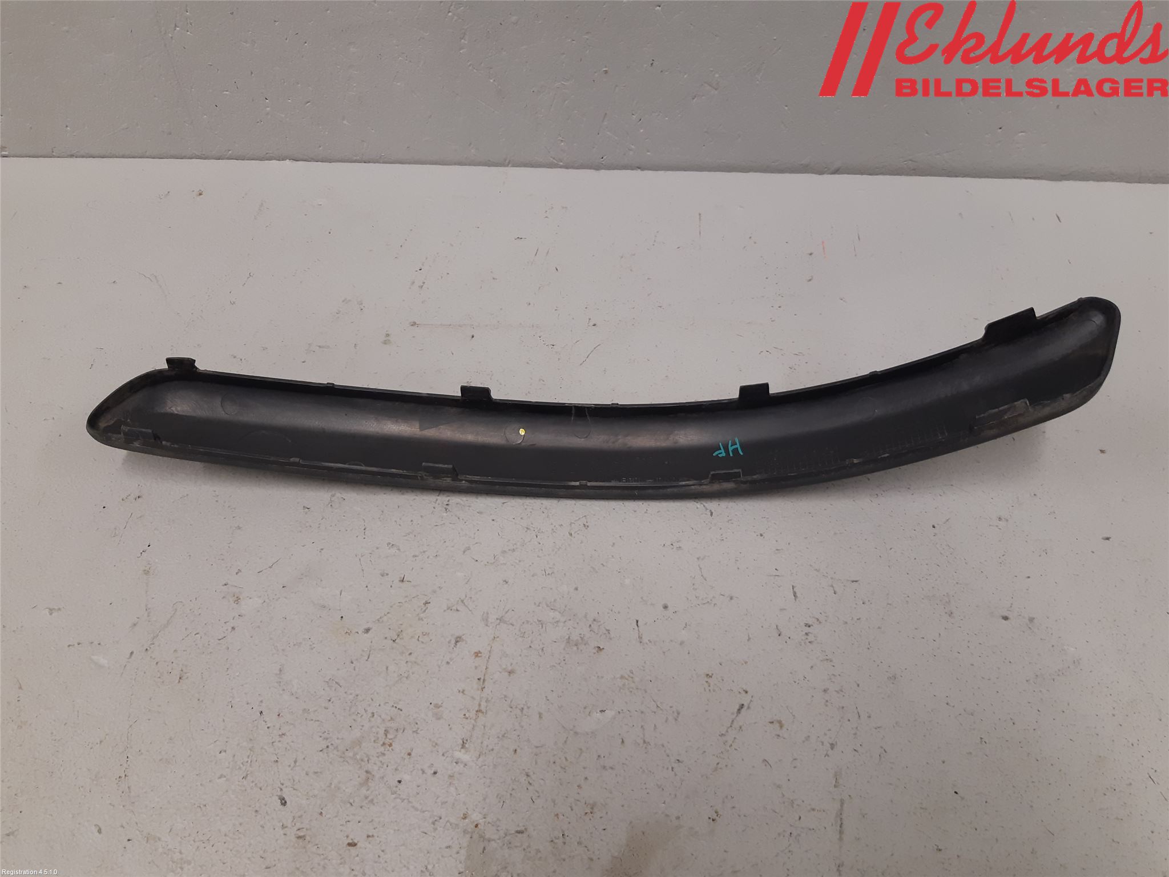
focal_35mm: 26
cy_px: 438
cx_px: 584
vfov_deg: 53.1
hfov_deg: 67.3
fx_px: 878
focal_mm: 3.93
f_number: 1.7
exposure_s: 1/50
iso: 125
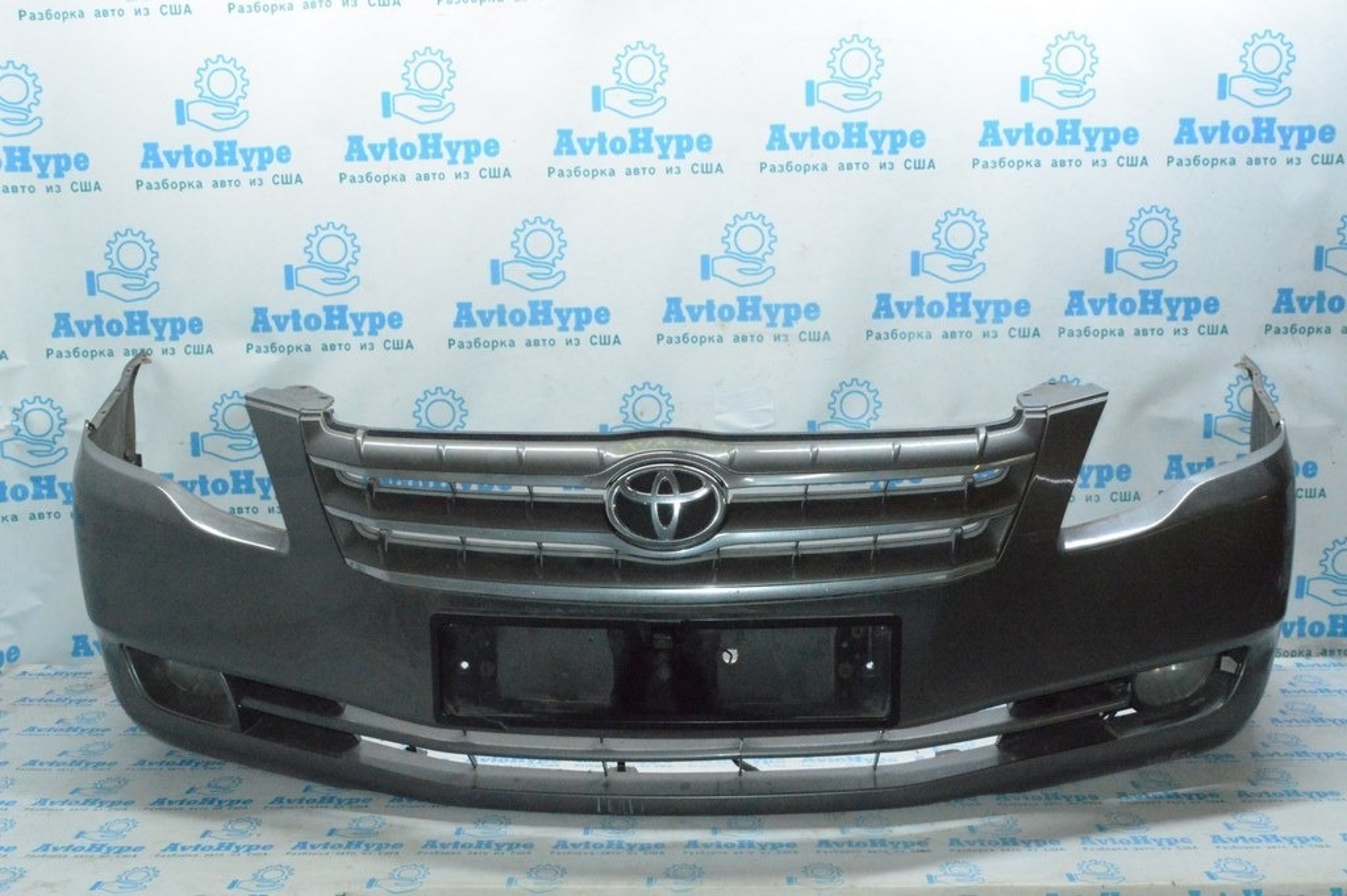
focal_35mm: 33
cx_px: 674
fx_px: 1234
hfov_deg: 57.3
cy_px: 448
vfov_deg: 39.9
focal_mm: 22
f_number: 16
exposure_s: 1/125
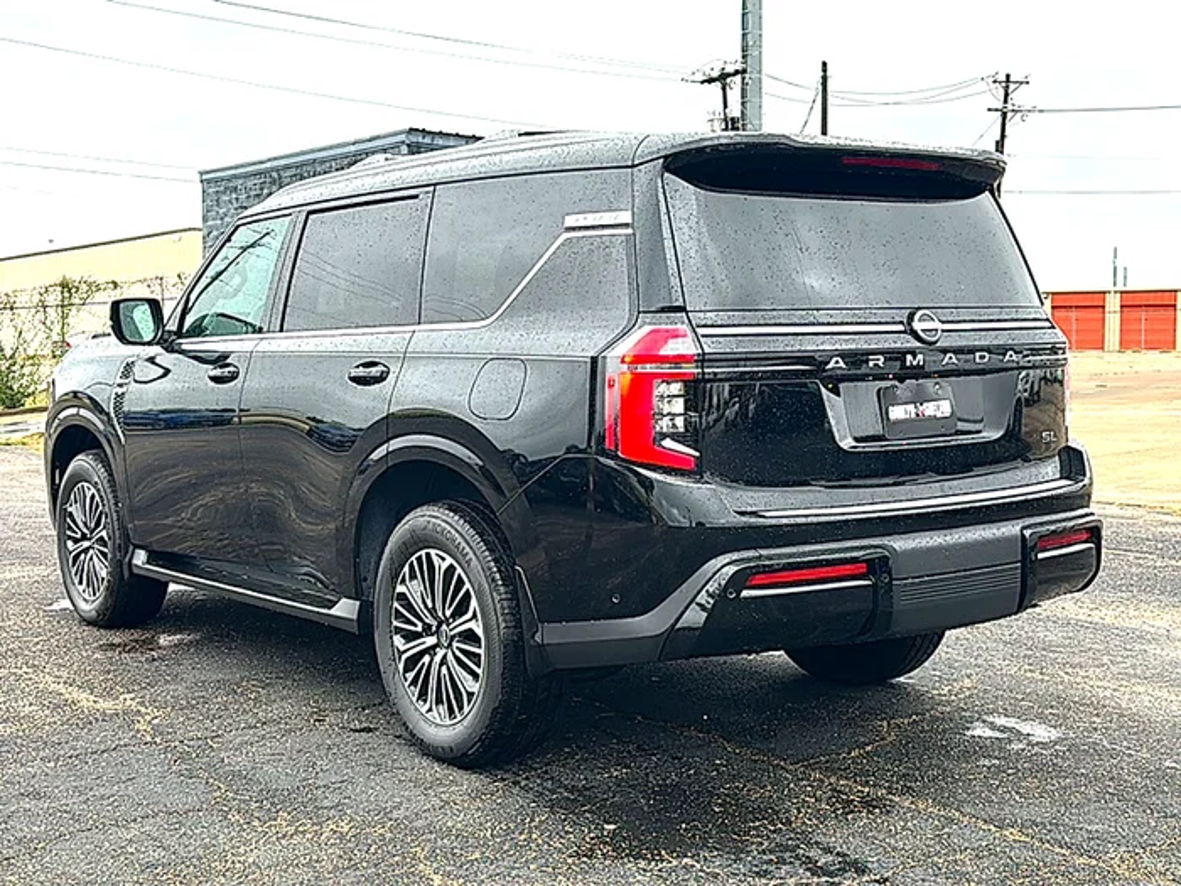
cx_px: 590
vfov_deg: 37.7
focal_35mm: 38
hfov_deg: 49.0
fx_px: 1296
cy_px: 443
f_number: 1.78
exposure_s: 1/211
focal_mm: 6.86
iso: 64
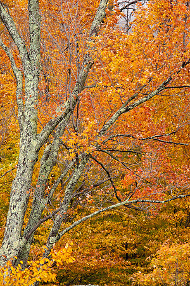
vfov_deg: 5.2
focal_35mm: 400
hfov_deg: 3.4
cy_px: 143
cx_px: 95
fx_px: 3166
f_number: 8
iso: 640
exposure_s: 1/30
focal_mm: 400
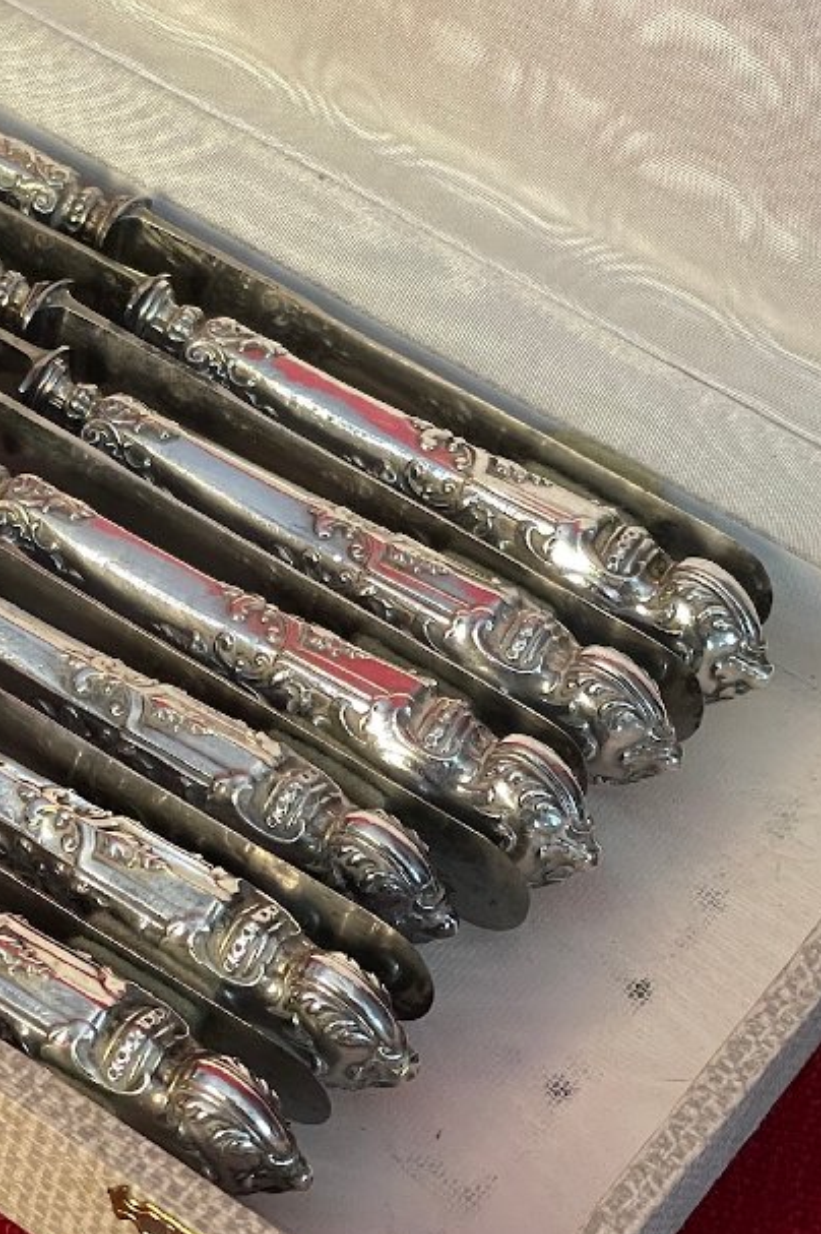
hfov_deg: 12.6
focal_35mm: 107
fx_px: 3664
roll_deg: -6.9
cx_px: 24
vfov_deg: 19.0
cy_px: 398
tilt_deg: -42.2
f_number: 2
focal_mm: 6
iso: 200
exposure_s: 1/77
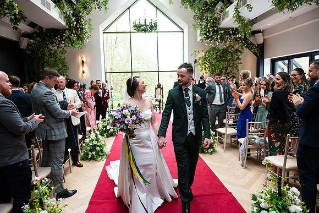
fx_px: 213
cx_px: 160
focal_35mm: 24
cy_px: 106
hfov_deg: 73.7
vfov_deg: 53.2
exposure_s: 1/200
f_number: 3.5
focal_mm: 24
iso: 500
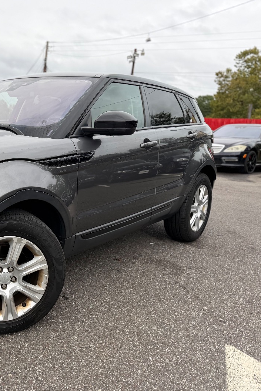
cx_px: 13
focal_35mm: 34
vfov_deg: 55.8
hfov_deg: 35.9
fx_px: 370
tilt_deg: -8.8
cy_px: 198
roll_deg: -3.3
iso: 80
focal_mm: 6.76
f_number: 1.78
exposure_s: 1/612
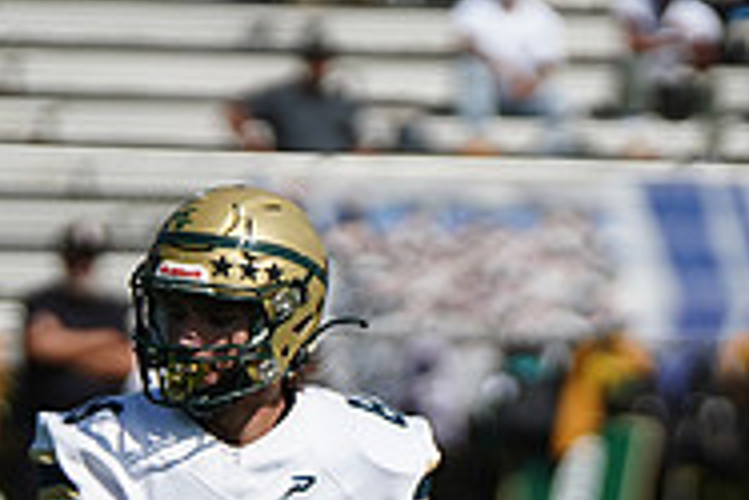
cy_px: 698
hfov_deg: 3.2
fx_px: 13492
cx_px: 573
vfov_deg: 2.1
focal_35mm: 648
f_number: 2.8
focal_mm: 209
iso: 400
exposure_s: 1/8000
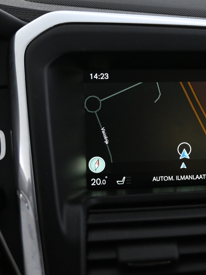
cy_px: 132
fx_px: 474
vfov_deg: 32.3
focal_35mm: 60
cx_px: 183
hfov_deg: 23.9
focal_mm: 25
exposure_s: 1/40
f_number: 4.2
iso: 2800
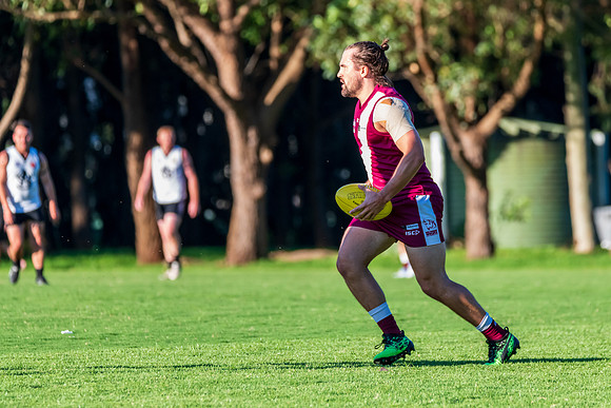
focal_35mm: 373
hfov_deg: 5.5
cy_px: 197
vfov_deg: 3.7
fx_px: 6324
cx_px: 355
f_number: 6.3
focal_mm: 320
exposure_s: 1/1000
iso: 1000
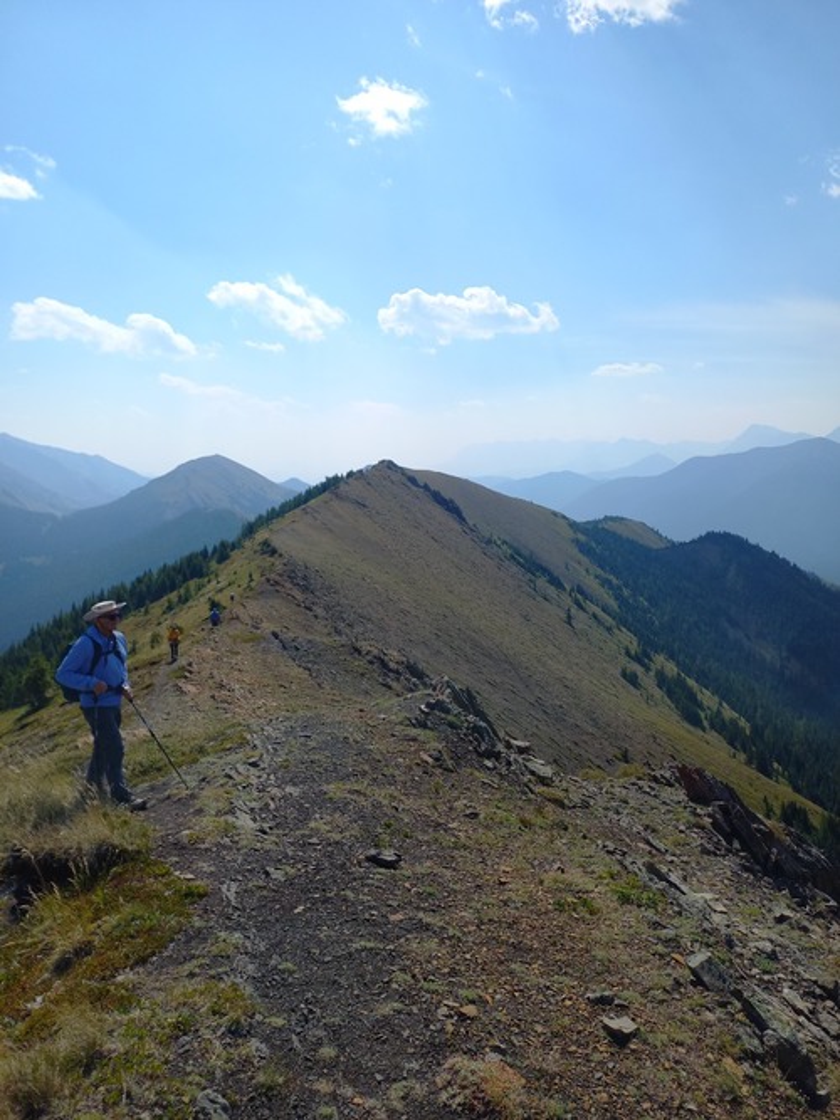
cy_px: 560
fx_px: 809
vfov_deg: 69.4
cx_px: 420
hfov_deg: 54.9
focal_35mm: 25
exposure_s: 1/2488
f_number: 1.8
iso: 50
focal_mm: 4.65
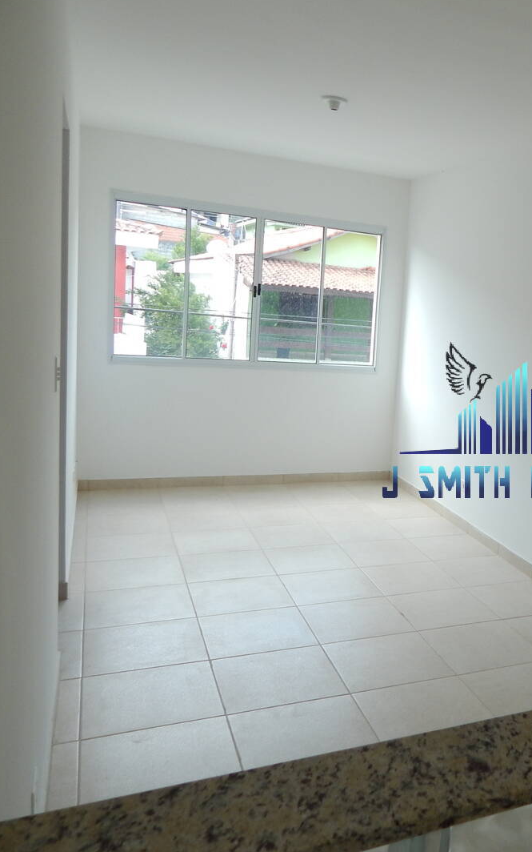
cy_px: 420
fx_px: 766
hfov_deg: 35.2
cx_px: 517
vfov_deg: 58.1
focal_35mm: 33
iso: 125
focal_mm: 4
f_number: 3
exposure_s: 1/160
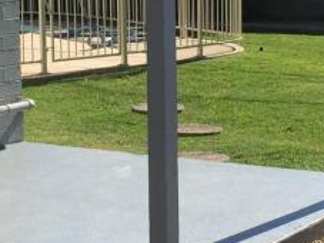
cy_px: 21
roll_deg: +2.6
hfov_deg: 15.0
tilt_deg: -3.8
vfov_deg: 11.2
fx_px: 1225
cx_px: 117
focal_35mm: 131
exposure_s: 1/2198
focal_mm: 4.15
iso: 32
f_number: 2.2
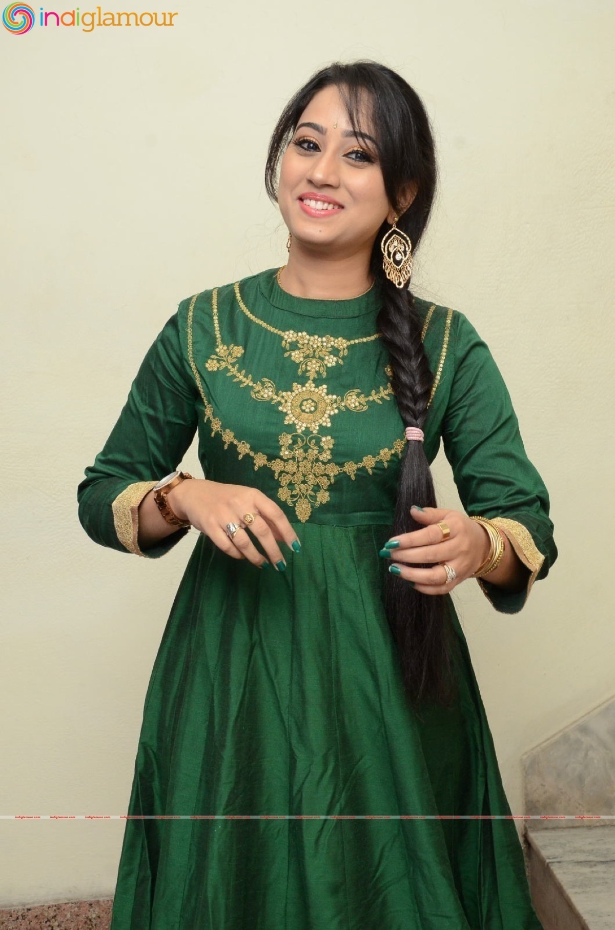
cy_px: 465
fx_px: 1622
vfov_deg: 32.0
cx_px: 308
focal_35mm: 63
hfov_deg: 21.5
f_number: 6.3
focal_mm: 42
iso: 1600
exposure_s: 1/125
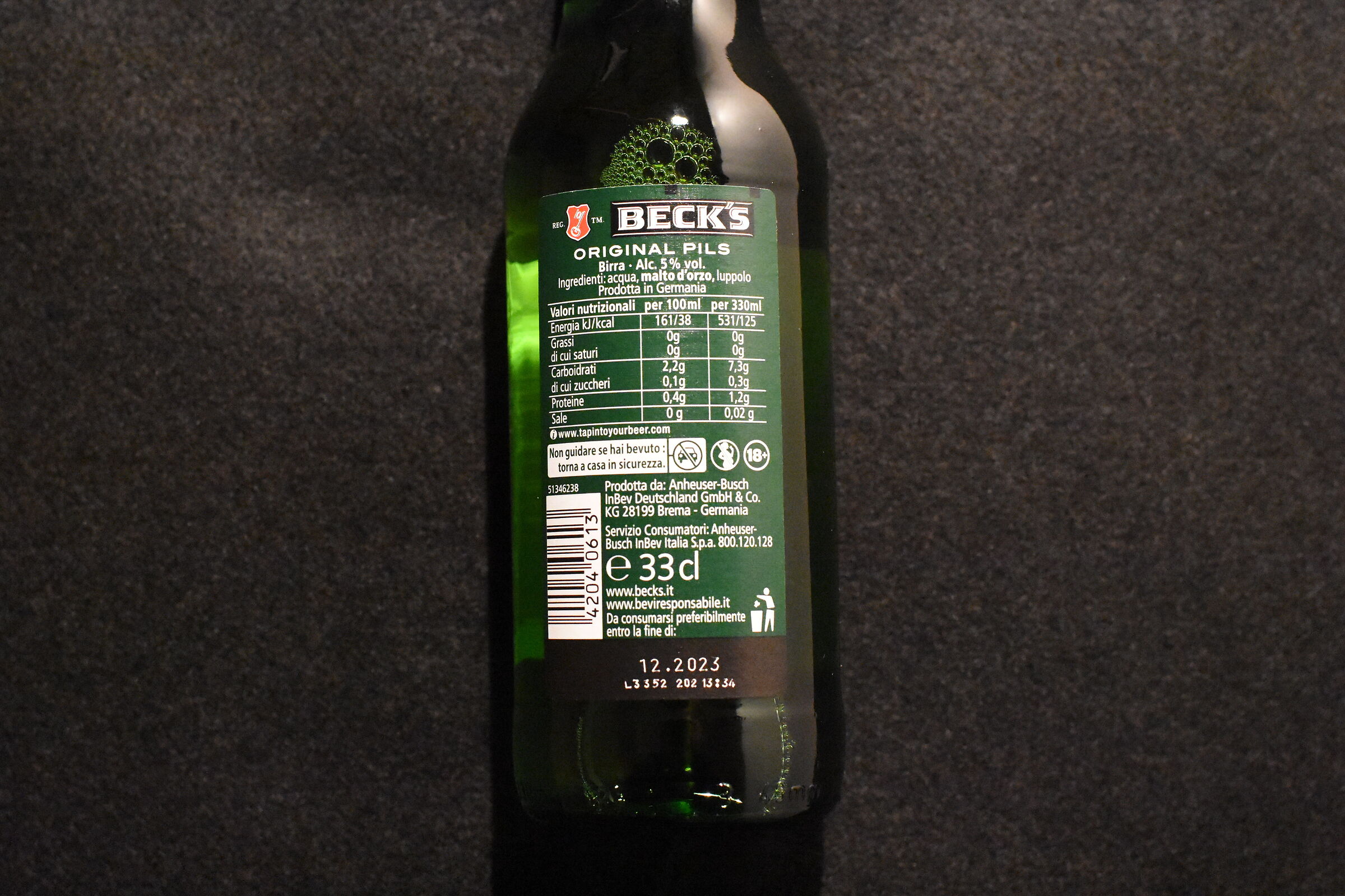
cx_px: 672
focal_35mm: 52
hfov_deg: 37.9
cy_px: 448
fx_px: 1961
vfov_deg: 25.8
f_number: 4.8
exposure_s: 1/250
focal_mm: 35
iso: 12800
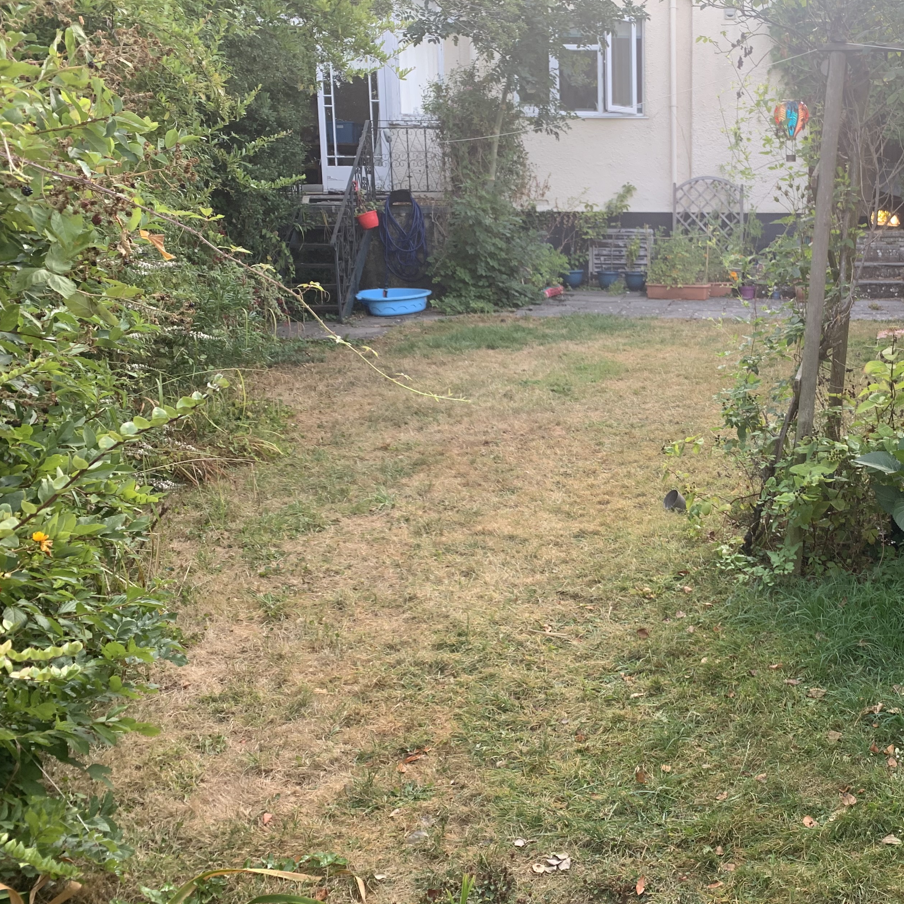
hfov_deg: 43.1
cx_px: 709
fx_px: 1093
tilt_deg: -9.3
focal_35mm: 37
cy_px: 438
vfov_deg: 44.9
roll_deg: -0.2
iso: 50
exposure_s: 1/121
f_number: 1.8
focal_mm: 4.25
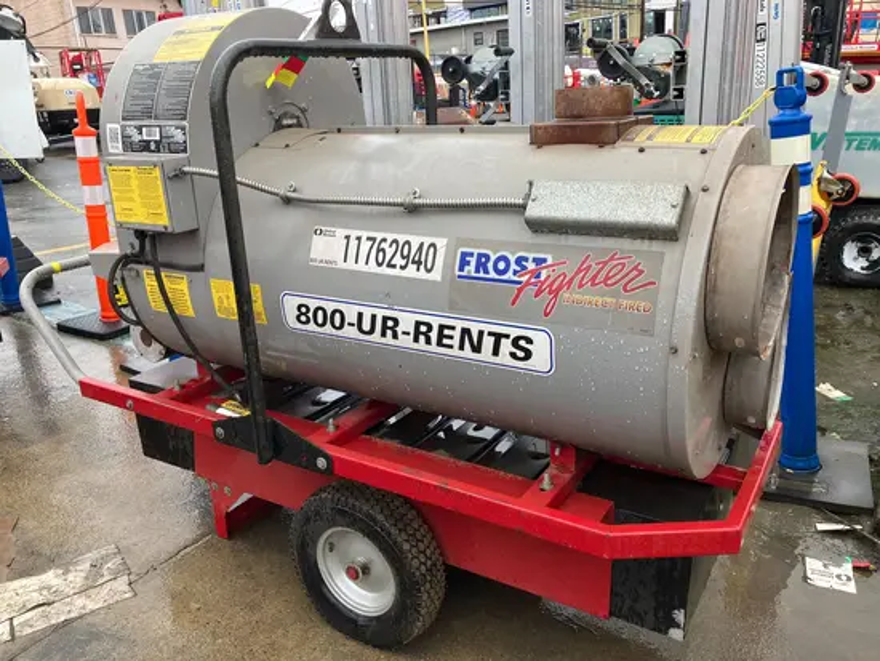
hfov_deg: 63.4
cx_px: 440
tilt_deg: -16.6
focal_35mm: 28
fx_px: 712
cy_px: 330
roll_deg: +4.6
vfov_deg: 49.8
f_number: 1.8
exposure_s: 1/121
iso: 40
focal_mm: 3.99
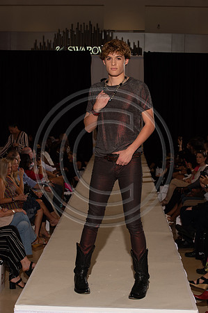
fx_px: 608
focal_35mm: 70
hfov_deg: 19.4
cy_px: 156
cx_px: 104
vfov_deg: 28.9
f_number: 9
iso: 800
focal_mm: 70
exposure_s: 1/250
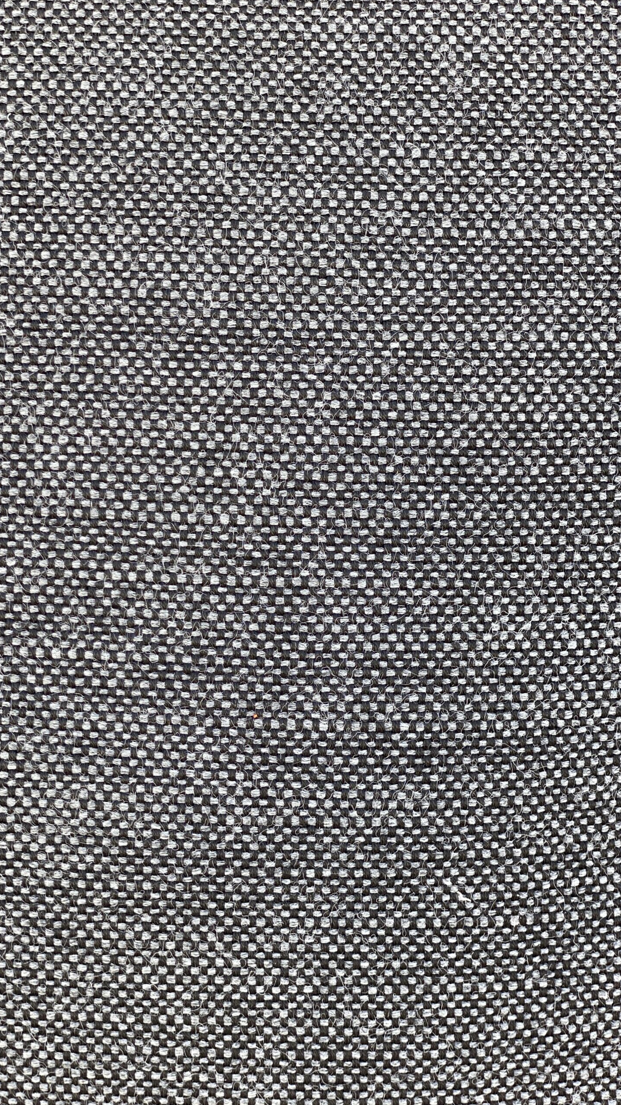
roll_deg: +0.7
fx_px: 1669
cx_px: 207
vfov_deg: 36.6
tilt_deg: -26.4
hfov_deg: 21.0
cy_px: 554
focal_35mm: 57
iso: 50
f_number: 2
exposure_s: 1/122
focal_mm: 6
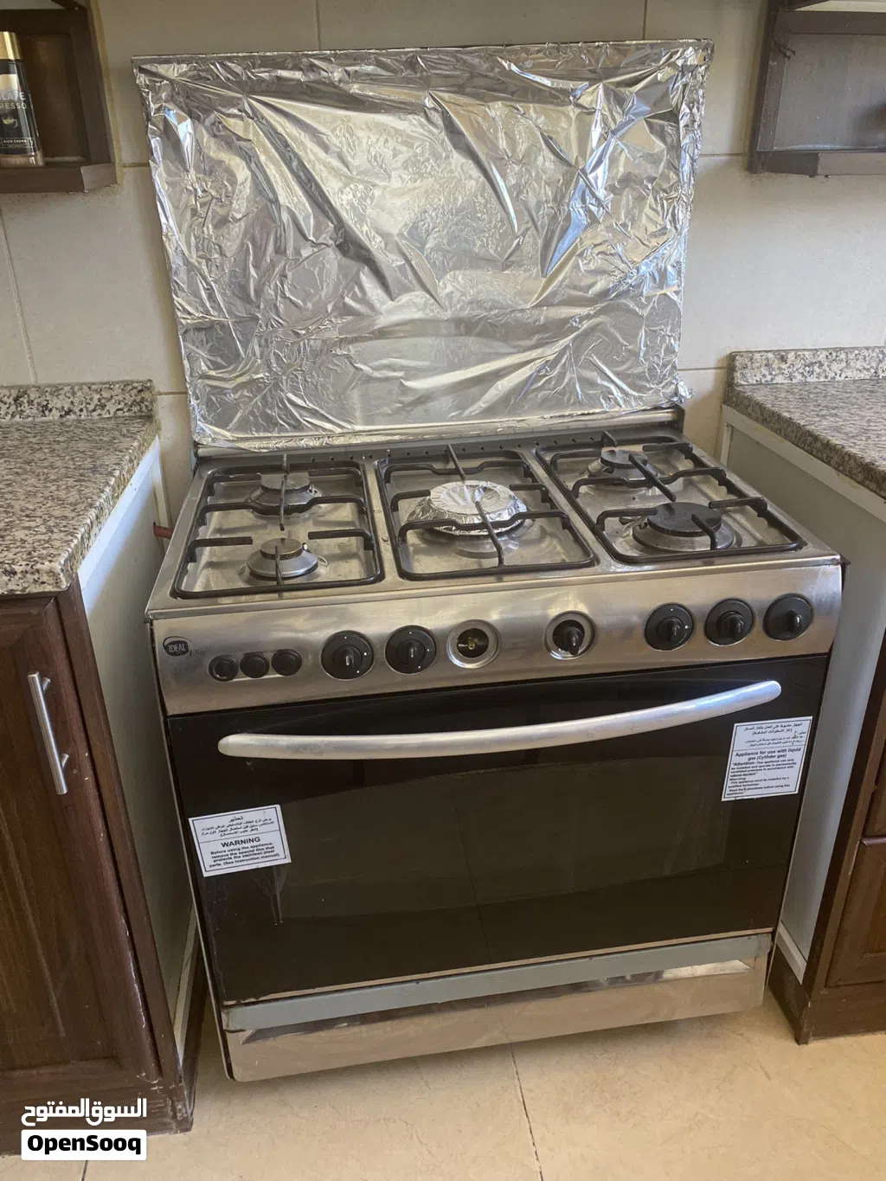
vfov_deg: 67.3
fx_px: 887
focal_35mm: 26
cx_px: 443
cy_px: 590
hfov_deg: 53.1
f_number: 1.8
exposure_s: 1/60
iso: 200
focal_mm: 4.25
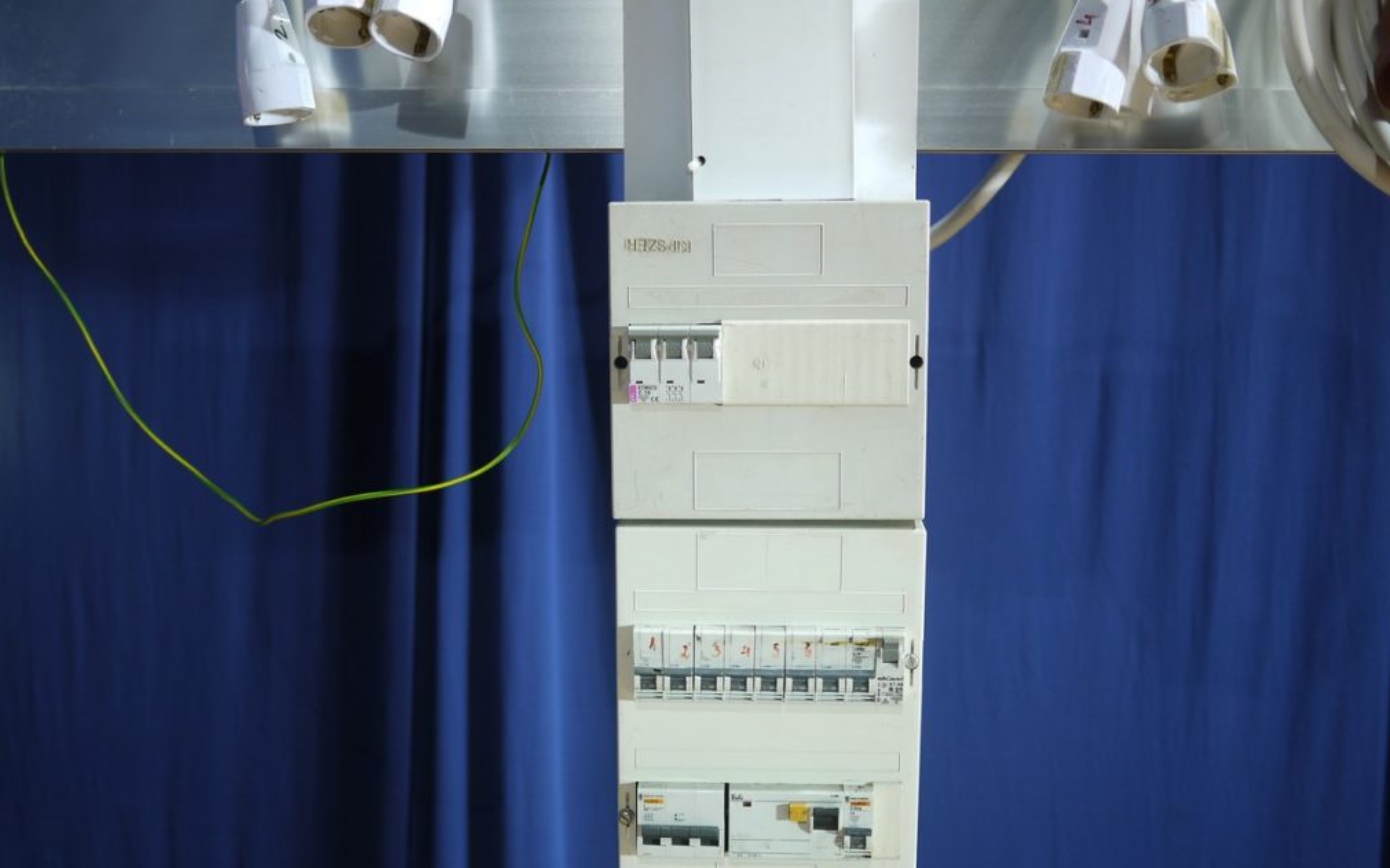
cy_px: 517
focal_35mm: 43
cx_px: 692
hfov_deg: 46.2
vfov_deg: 29.8
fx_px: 1629
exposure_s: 1/80
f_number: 1.7
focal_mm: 20
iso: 100
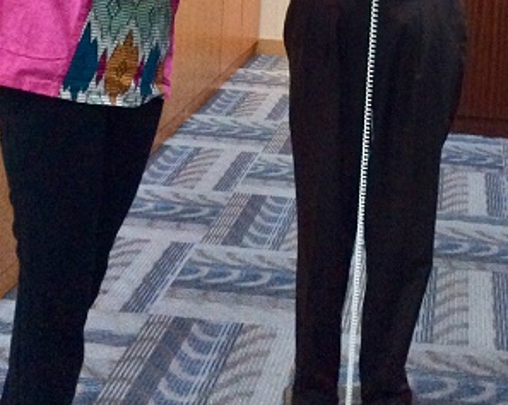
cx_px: 364
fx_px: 1051
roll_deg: -4.0
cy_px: -55
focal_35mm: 70
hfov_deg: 26.9
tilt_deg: -5.9
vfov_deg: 20.7
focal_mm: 3.3
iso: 320
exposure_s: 1/25
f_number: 2.4
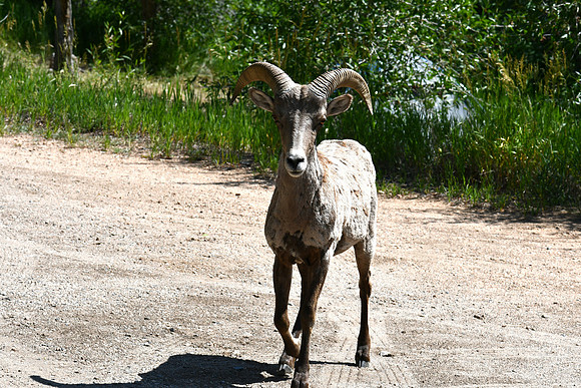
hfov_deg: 13.7
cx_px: 290
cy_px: 194
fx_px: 2421
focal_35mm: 150
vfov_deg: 9.2
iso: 100
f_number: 9
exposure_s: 1/320
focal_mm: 100
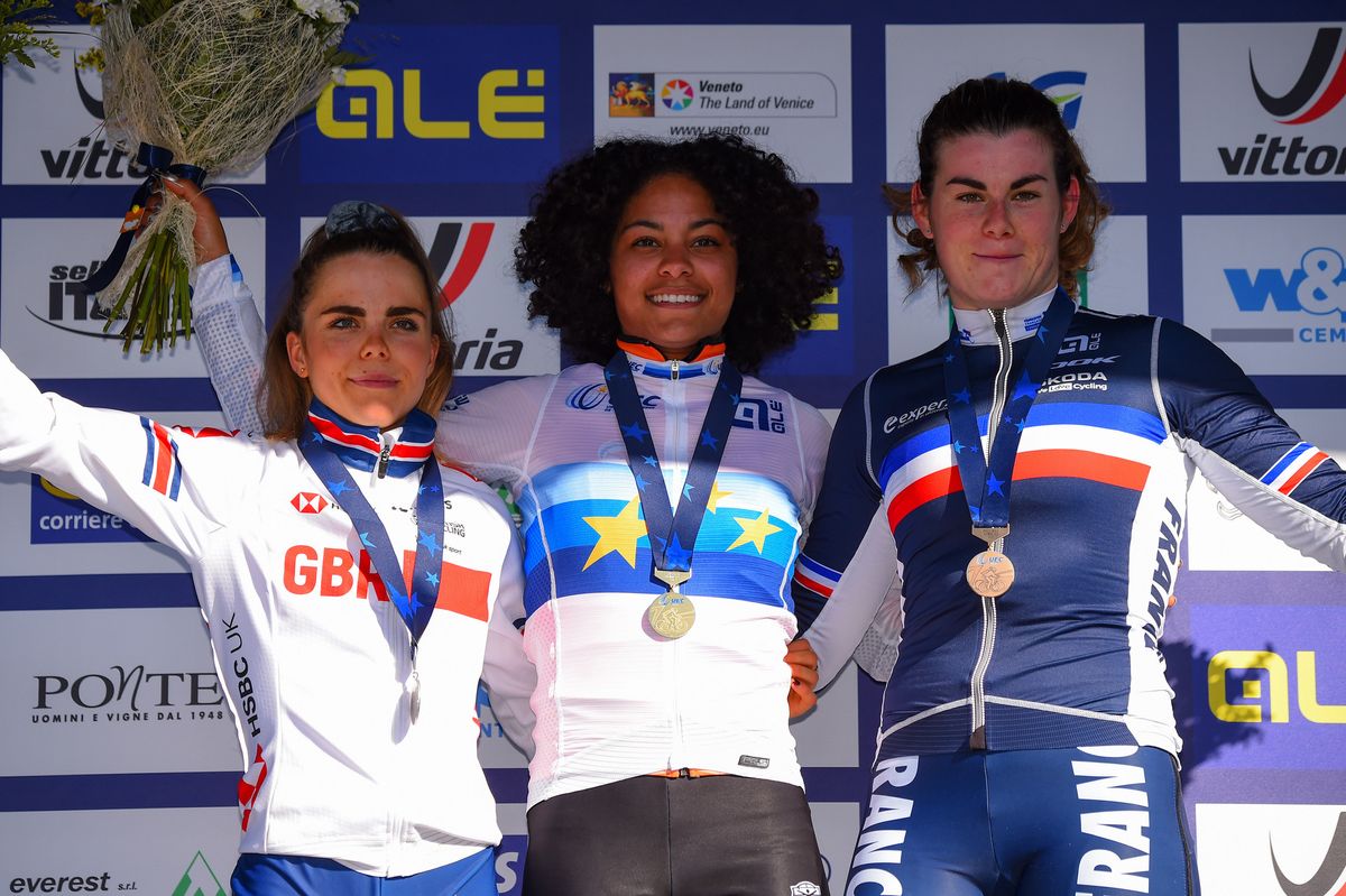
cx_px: 673
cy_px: 448
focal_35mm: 210
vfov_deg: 6.5
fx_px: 7848
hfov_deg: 9.8
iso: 320
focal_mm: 210
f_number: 6.3
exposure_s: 1/1000
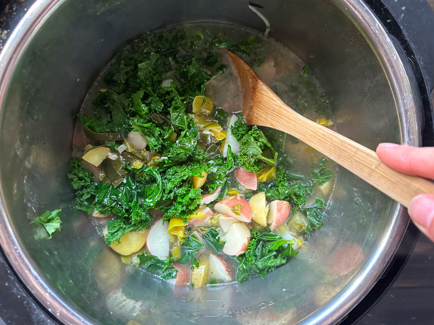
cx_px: 220
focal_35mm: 26
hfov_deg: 67.3
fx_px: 326
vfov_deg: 53.1
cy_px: 161
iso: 640
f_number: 1.78
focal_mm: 6.86
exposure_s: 1/60
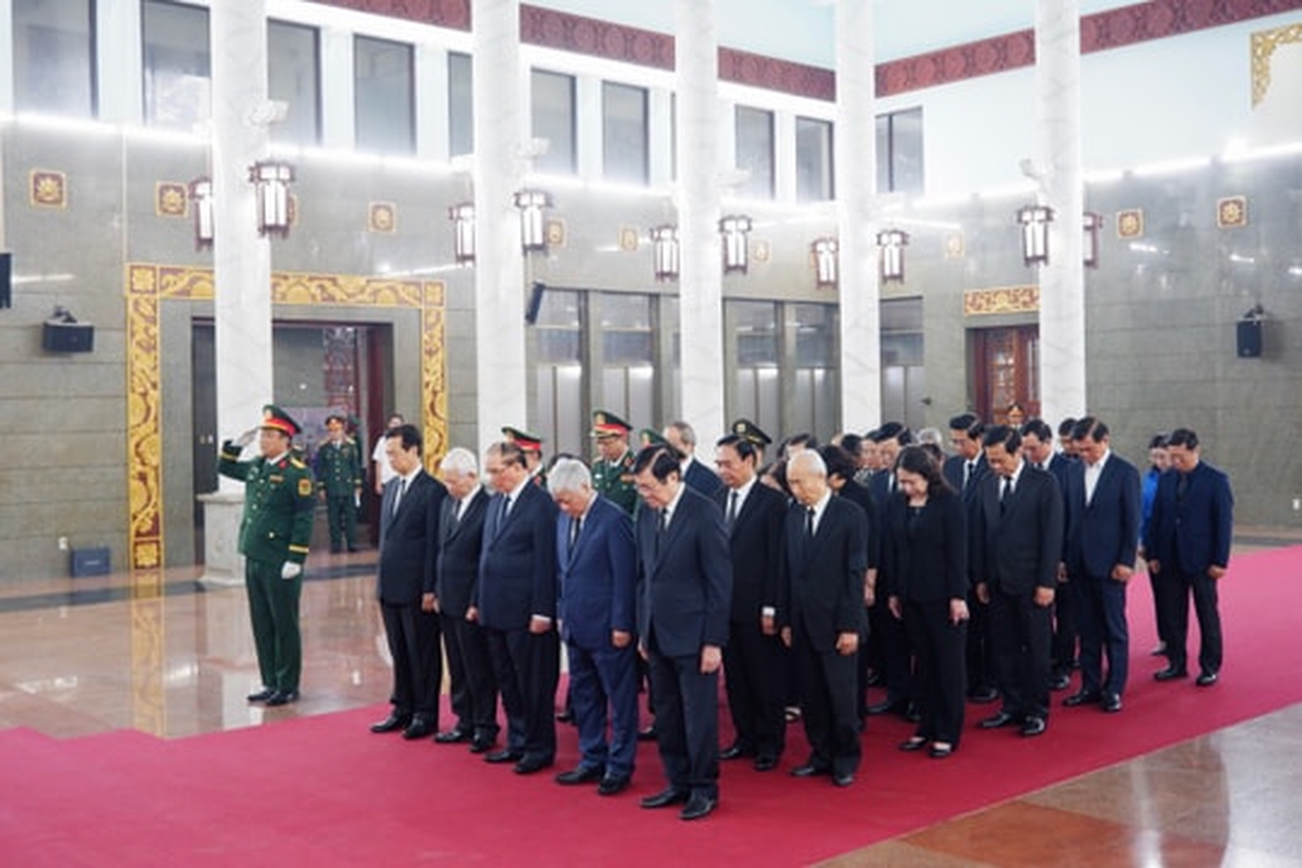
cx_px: 651
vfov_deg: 37.9
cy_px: 434
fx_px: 1266
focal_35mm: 35
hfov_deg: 54.4
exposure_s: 1/34
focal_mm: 23.5
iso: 1250
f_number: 4
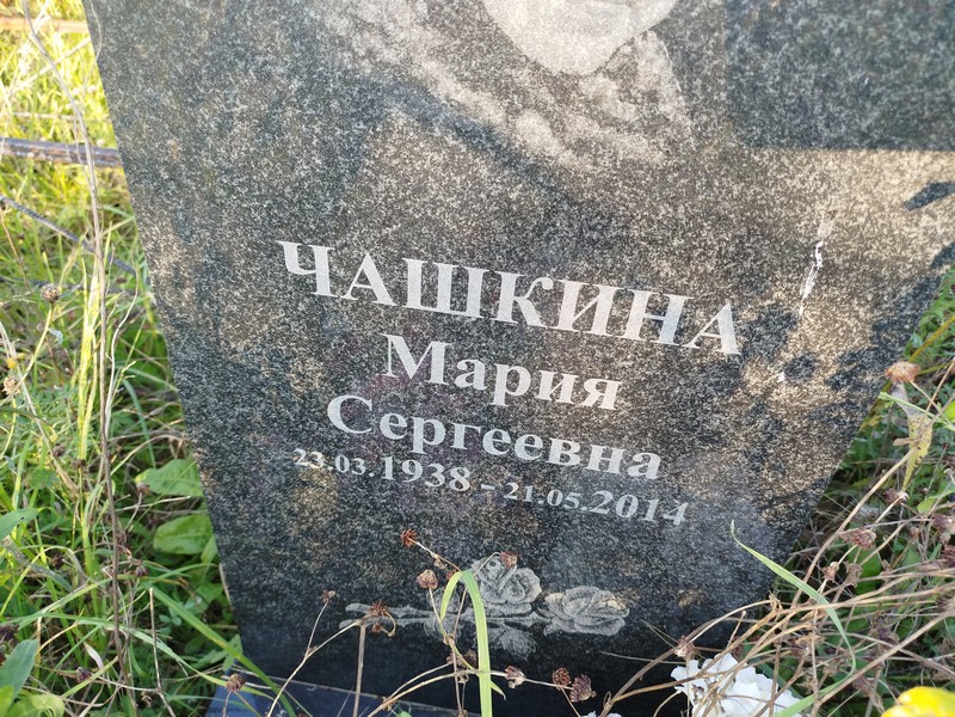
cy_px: 358
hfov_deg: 71.6
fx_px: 662
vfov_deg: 56.8
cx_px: 478
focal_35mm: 24
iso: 100
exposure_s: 1/100
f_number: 1.7
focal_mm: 5.31
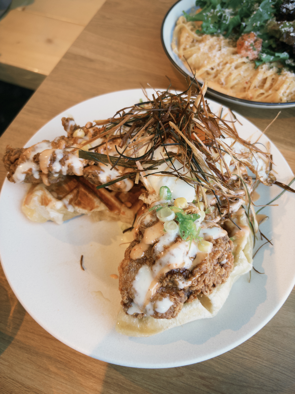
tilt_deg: -60.6
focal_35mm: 26
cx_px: 148
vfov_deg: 67.3
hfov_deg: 53.1
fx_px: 295
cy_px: 197
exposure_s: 1/205
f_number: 1.6
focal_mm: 5.96
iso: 40
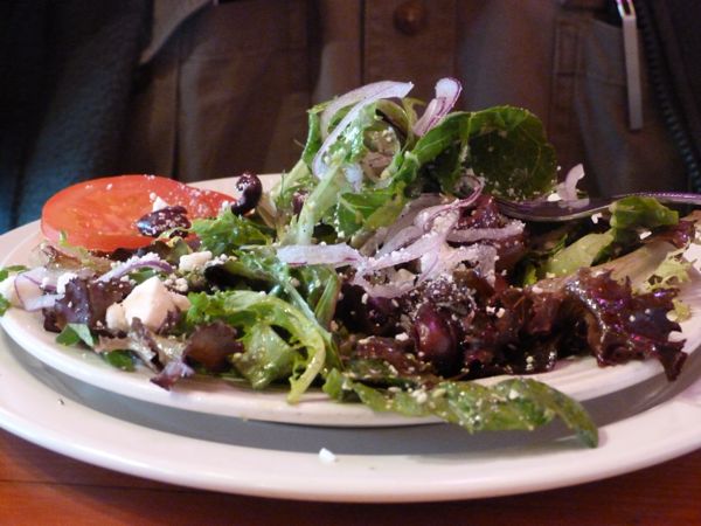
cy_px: 263
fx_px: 2126
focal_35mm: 105
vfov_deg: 14.1
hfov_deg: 18.7
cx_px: 350
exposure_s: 1/10
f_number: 3.5
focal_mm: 19
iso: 800
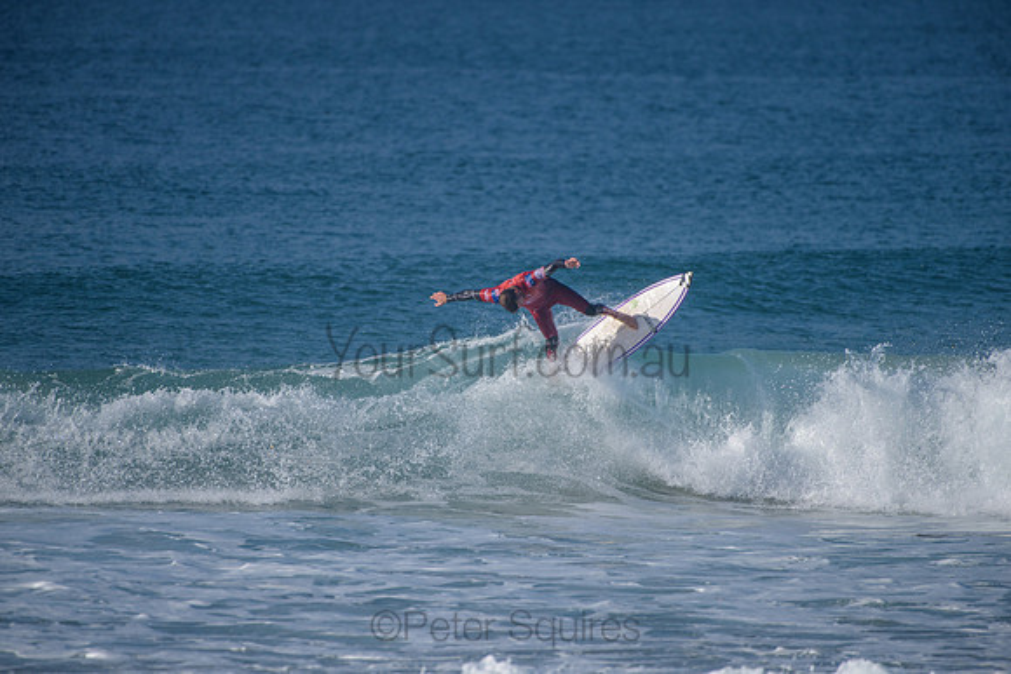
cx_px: 506
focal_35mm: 517
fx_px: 14532
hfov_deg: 4.0
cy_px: 337
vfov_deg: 2.7
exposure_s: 1/2000
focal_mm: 500
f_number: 5.6
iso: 220
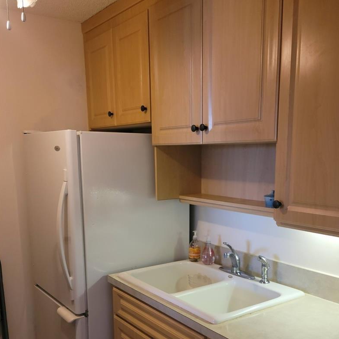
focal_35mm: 38
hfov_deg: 43.7
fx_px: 421
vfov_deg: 43.1
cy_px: 231
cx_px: 194
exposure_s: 1/39
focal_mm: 5.9
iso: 250
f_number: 2
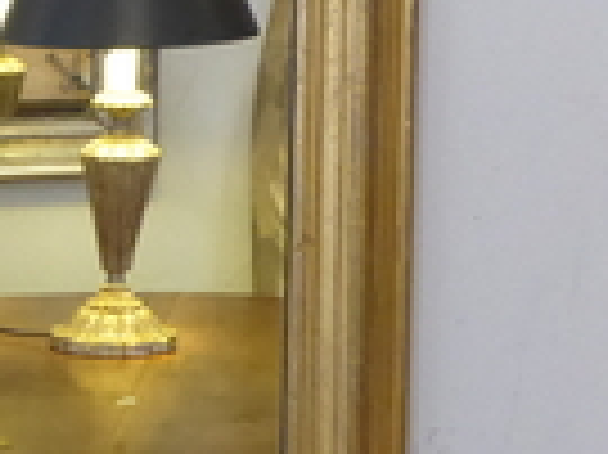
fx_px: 3580
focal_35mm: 204
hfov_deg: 9.6
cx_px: -18
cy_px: 72
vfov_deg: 7.3
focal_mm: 7.8
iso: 800
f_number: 3.9
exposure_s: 1/50
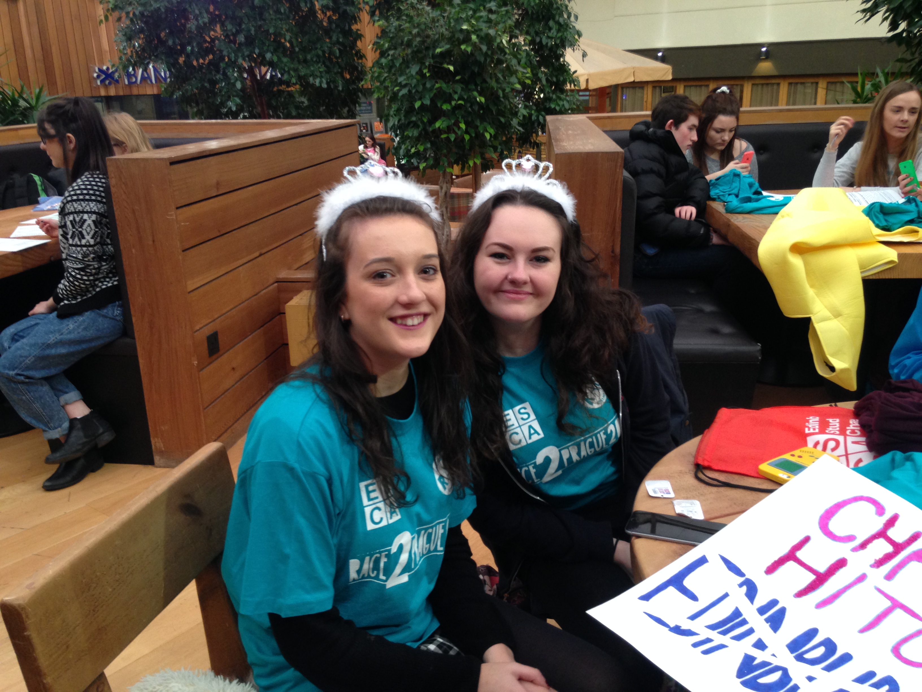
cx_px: 461
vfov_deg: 42.9
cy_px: 346
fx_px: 879
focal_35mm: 33
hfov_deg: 55.4
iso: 125
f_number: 2.4
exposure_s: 1/20
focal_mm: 4.12
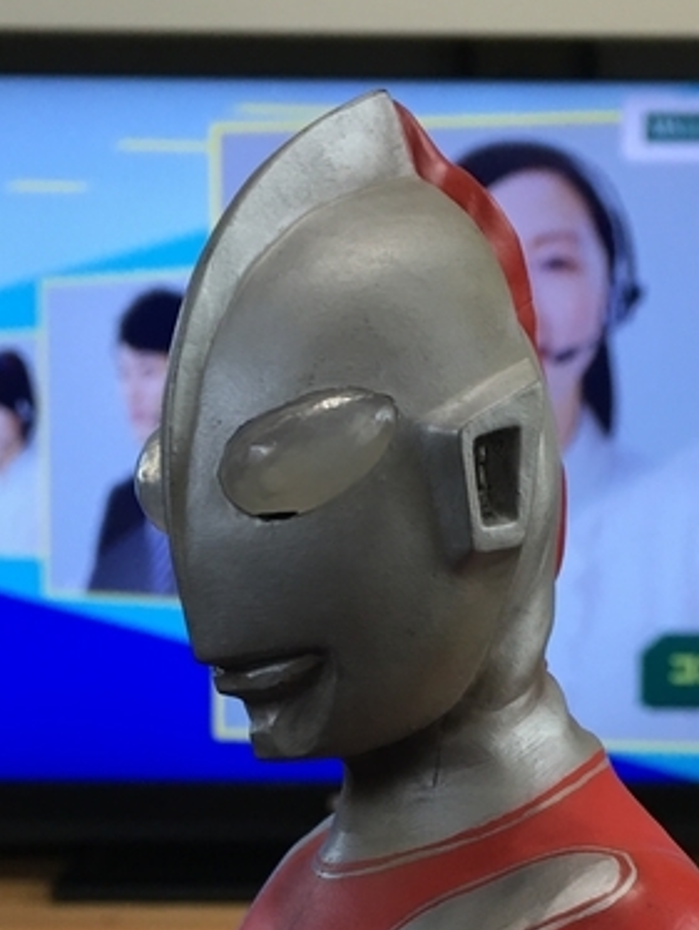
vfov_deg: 30.3
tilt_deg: -3.7
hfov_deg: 23.7
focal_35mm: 62
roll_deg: +1.1
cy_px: 758
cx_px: 388
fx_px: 1667
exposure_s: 1/30
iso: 40
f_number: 2.2
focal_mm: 4.15
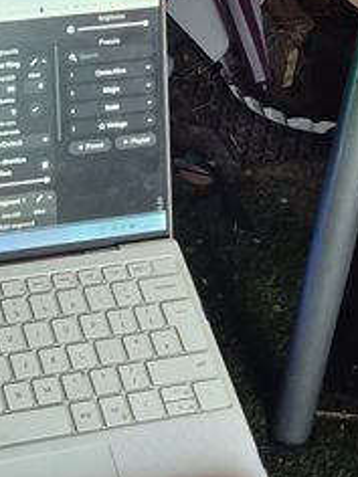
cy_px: -35
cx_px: -83
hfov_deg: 13.8
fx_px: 1434
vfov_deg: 18.3
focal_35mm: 104
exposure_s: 1/100
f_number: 1.8
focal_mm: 5.4
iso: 250
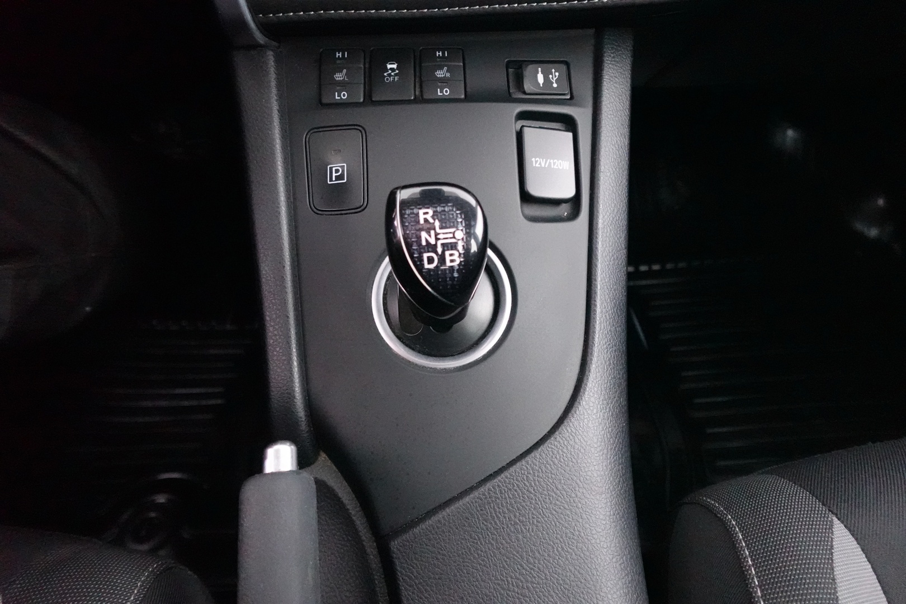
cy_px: 302
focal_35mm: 20
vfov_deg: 61.9
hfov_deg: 84.0
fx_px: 503
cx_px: 453
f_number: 2
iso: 6400
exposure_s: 1/30
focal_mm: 7.6
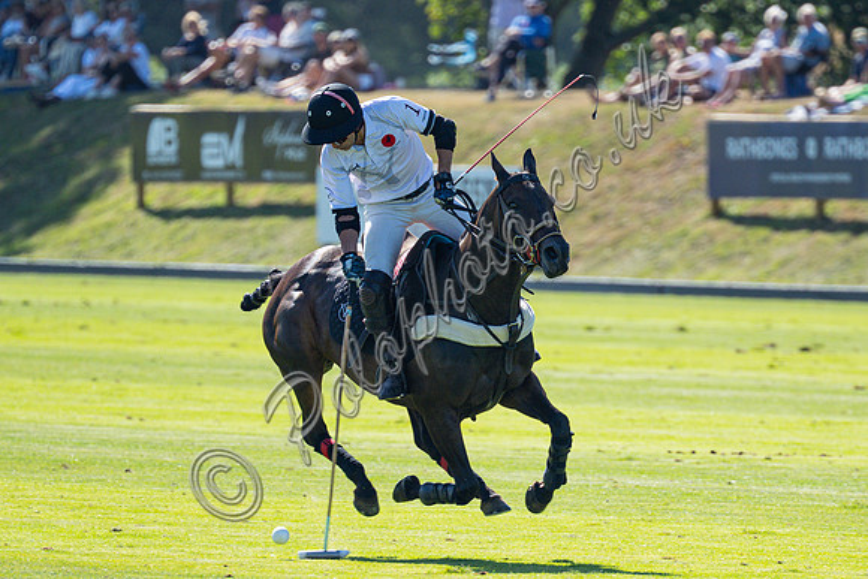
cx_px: 449
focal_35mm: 785
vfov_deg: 1.8
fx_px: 18919
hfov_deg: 2.6
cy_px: 478
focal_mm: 400
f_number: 5.6
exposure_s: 1/800
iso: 200
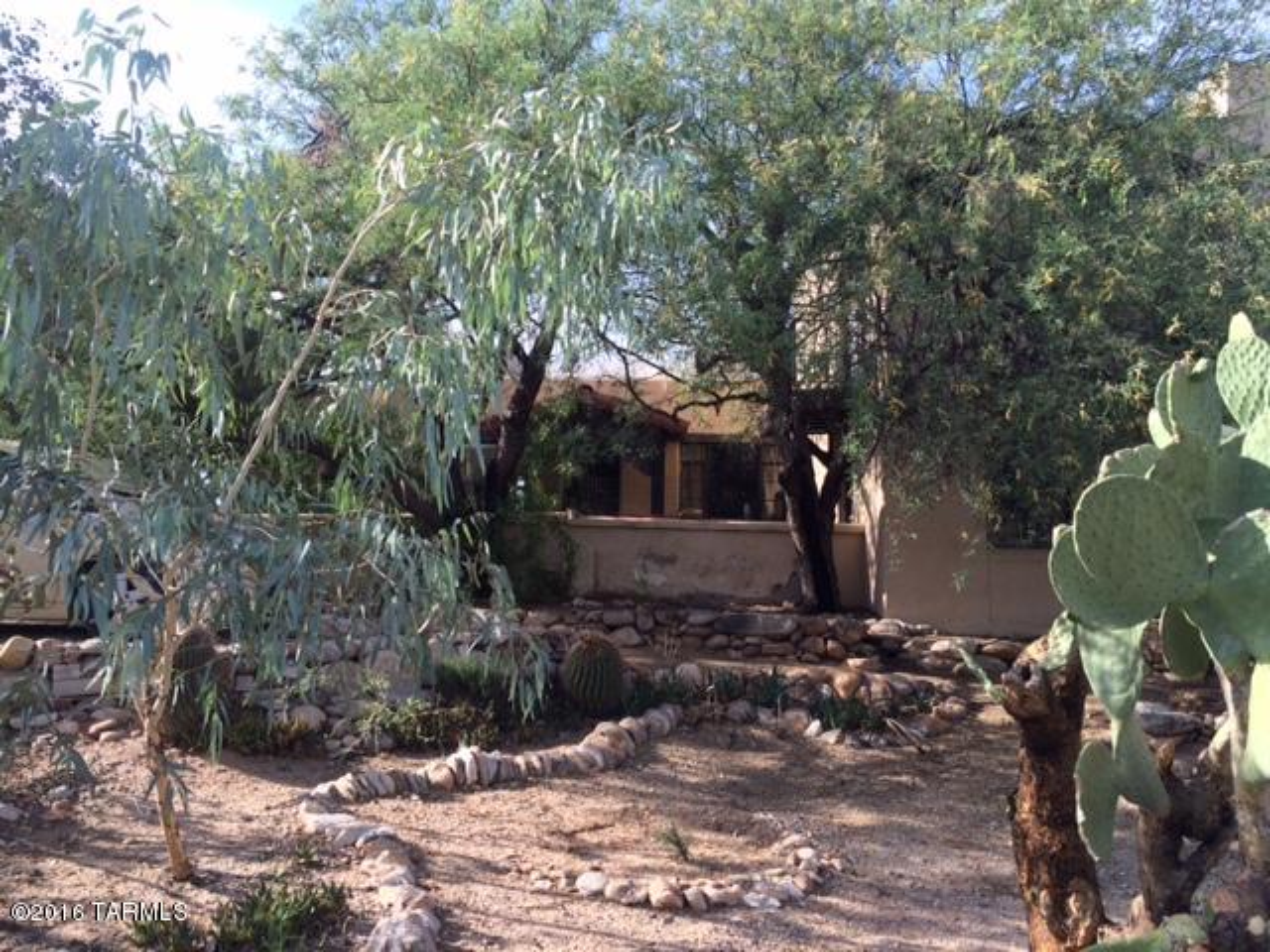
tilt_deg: +4.8
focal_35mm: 29
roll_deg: +2.1
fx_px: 1064
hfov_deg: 61.7
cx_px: 635
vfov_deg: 48.2
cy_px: 476
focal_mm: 4.15
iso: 32
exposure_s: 1/789
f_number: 2.2
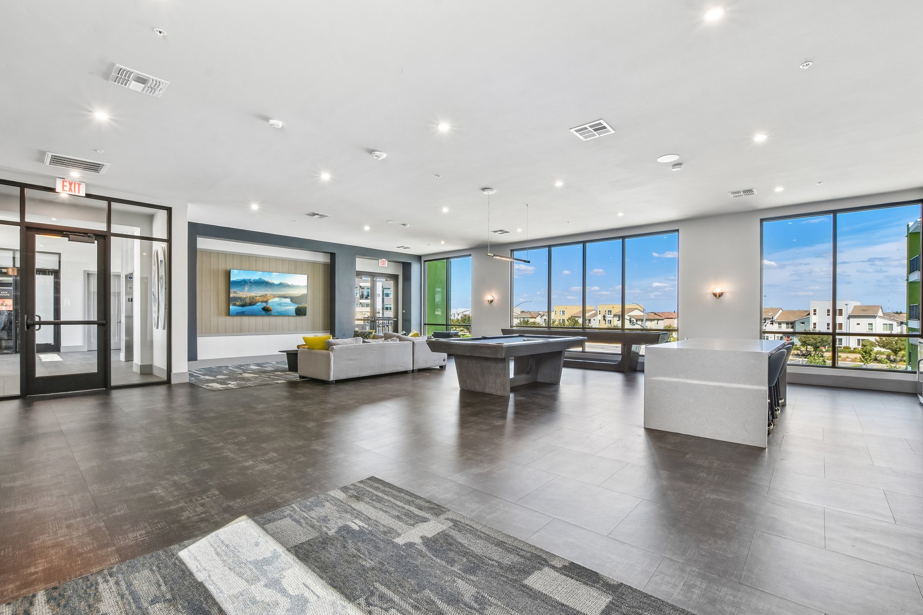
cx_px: 462
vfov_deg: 77.3
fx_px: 385
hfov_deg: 100.4
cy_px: 308
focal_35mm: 15
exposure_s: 1/25
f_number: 8
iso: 100
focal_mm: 10
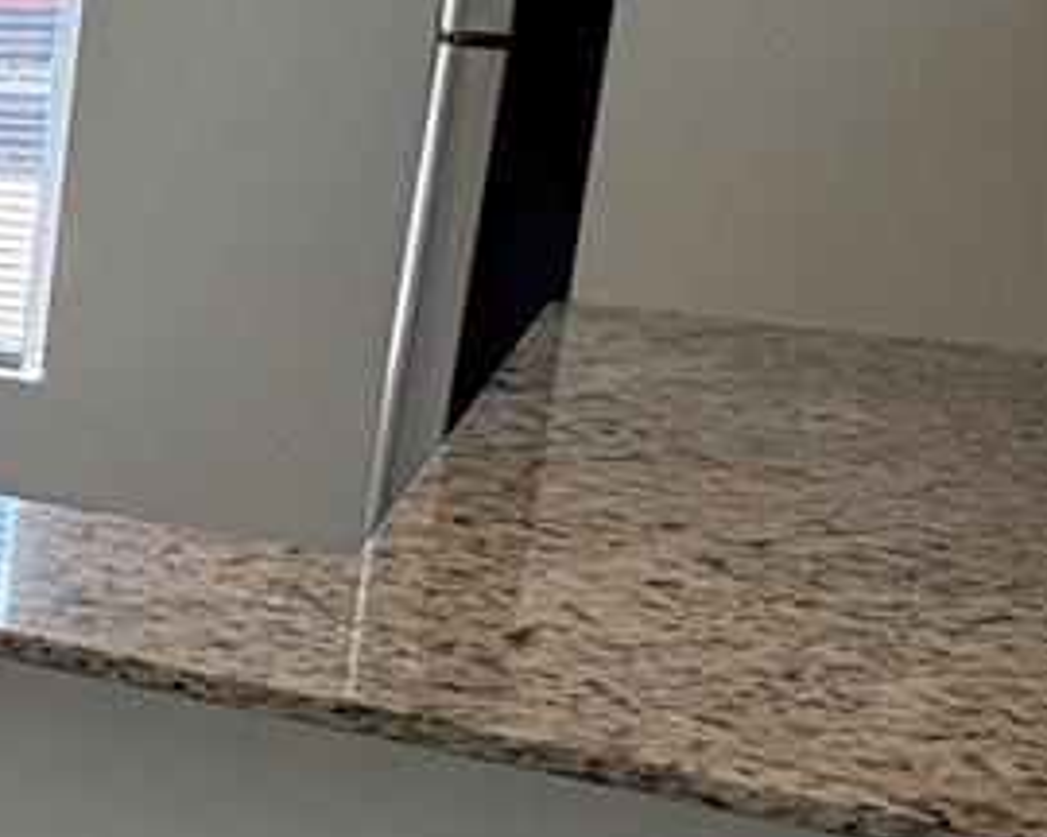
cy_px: 244
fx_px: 2510
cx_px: -1594
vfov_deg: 18.9
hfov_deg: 14.0
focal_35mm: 81
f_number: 2.2
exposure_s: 1/128
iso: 80
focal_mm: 2.22
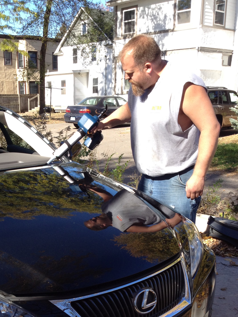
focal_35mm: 35
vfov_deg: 52.6
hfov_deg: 40.7
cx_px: 119
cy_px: 158
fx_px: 321
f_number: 2.4
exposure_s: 1/531
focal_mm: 4.28
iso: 50
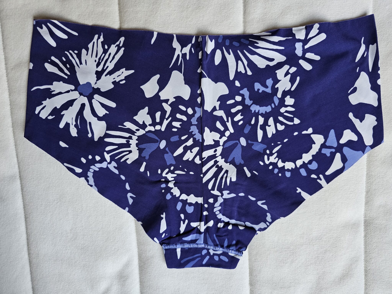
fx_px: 260
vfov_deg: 58.9
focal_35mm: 23
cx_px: 196
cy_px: 147
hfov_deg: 73.9
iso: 800
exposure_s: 1/66
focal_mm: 6.3
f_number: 1.7
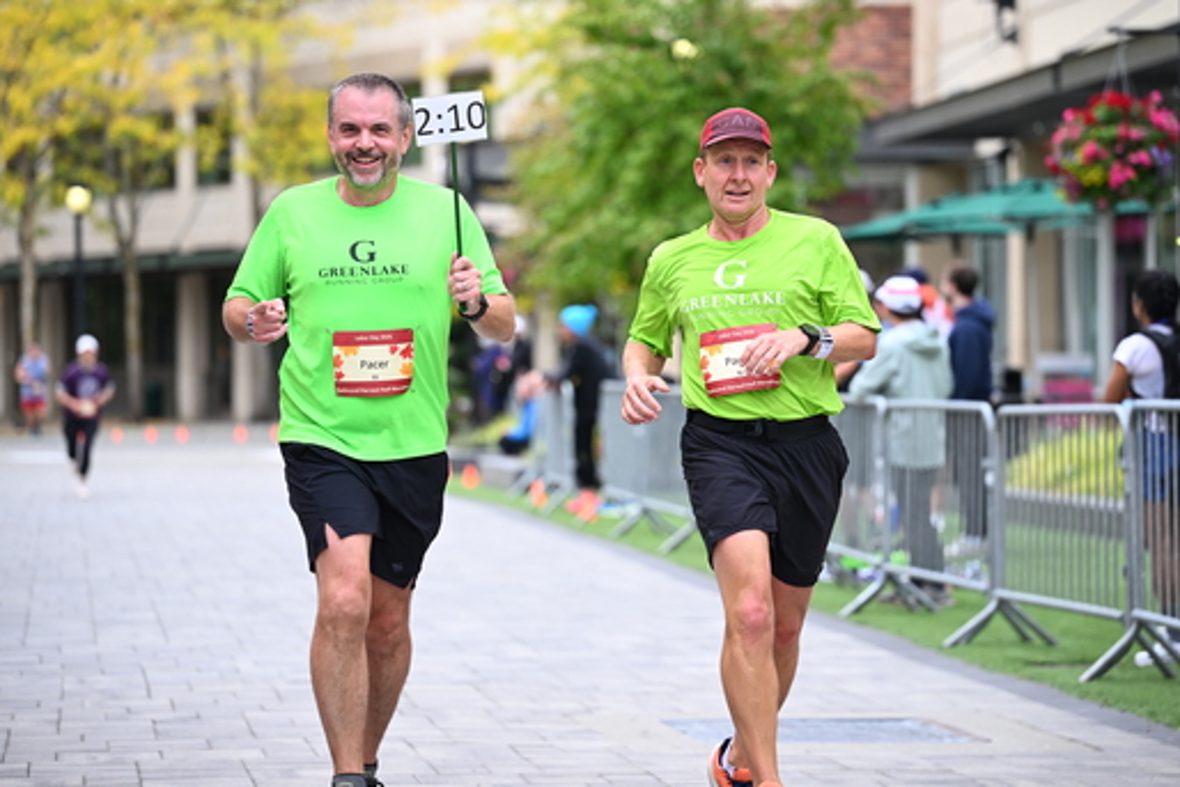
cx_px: 597
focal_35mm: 123
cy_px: 371
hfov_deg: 16.6
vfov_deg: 11.2
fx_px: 4033
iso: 640
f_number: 2.8
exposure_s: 1/2000
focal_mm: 115
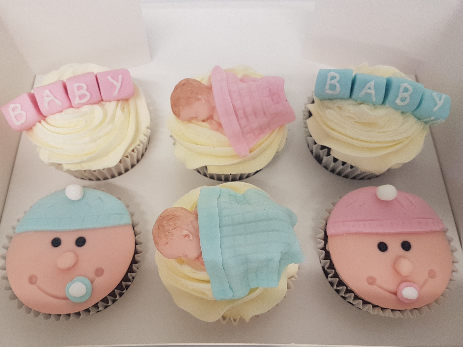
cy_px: 174
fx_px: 348
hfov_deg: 67.3
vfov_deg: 53.1
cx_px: 232
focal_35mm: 26
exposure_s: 1/50
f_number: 1.7
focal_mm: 4.2
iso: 64
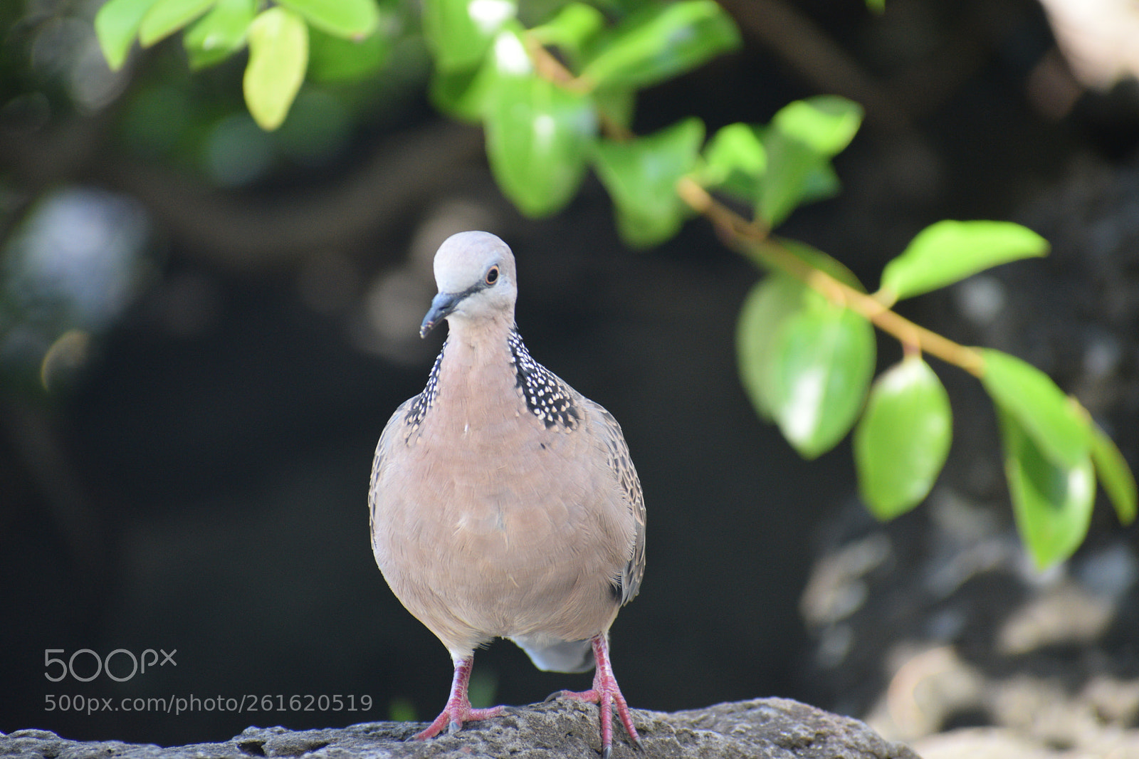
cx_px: 570
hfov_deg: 4.6
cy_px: 380
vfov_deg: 3.1
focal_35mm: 450
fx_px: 14234
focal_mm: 300
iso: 800
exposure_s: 1/160
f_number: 6.3
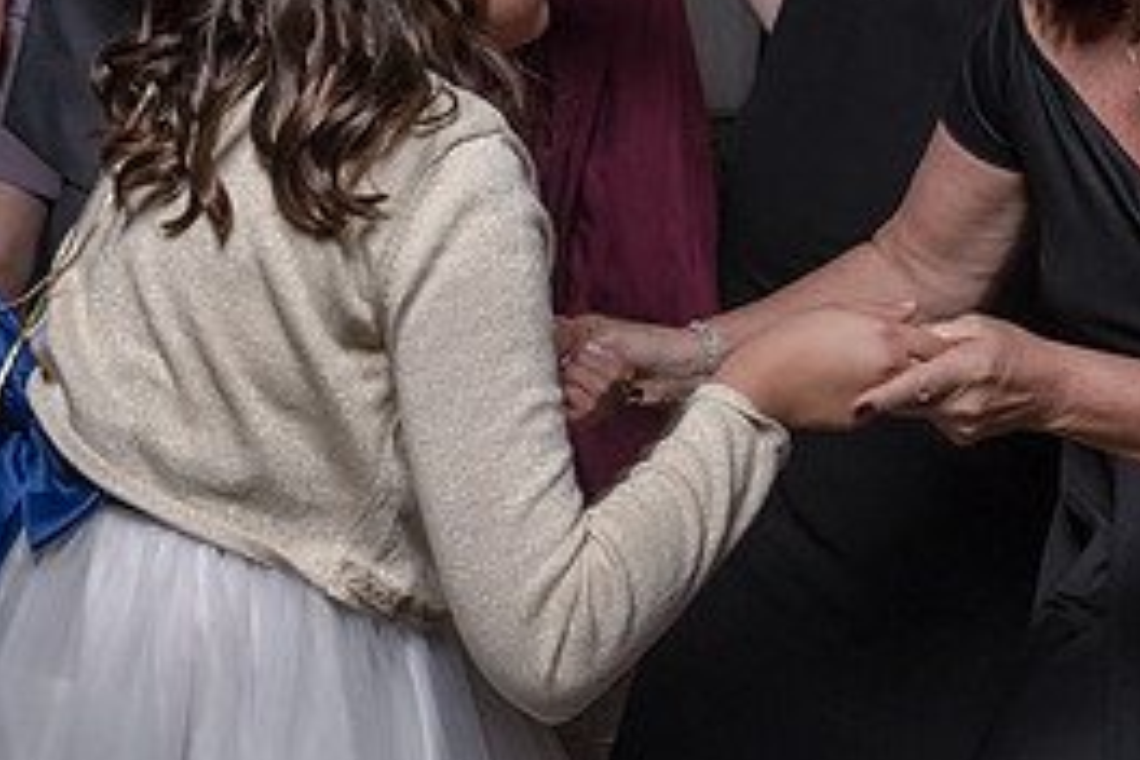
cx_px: 614
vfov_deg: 20.4
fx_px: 2027
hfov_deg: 31.4
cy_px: -42
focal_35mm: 64
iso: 2000
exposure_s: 1/100
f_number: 5.6
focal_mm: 24
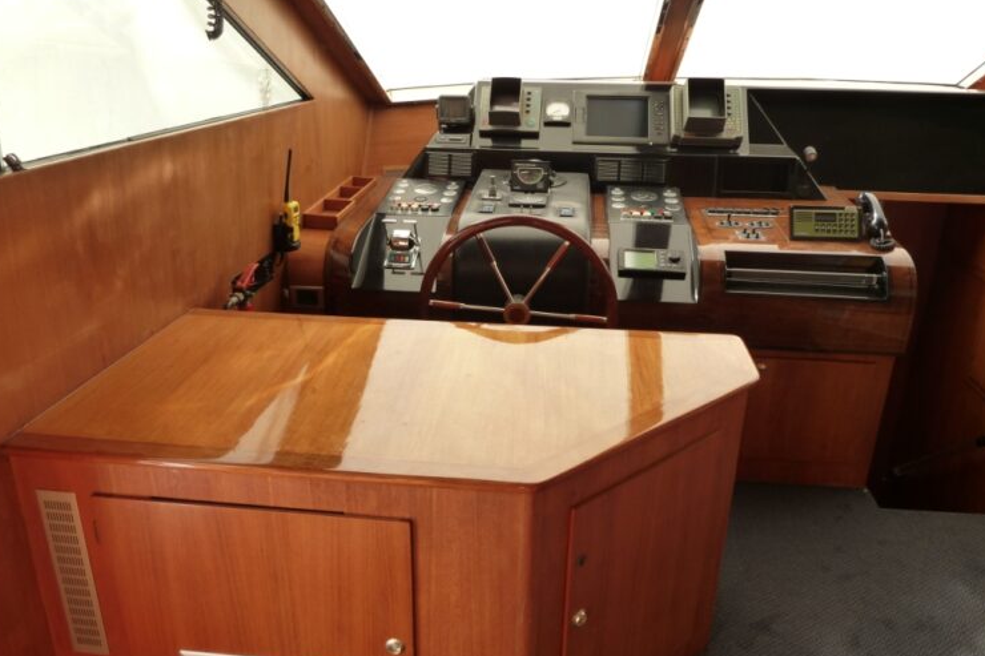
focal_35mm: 27
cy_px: 325
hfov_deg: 67.4
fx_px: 739
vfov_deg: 47.9
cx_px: 492
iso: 125
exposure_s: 1/60
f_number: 3.3
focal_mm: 4.1
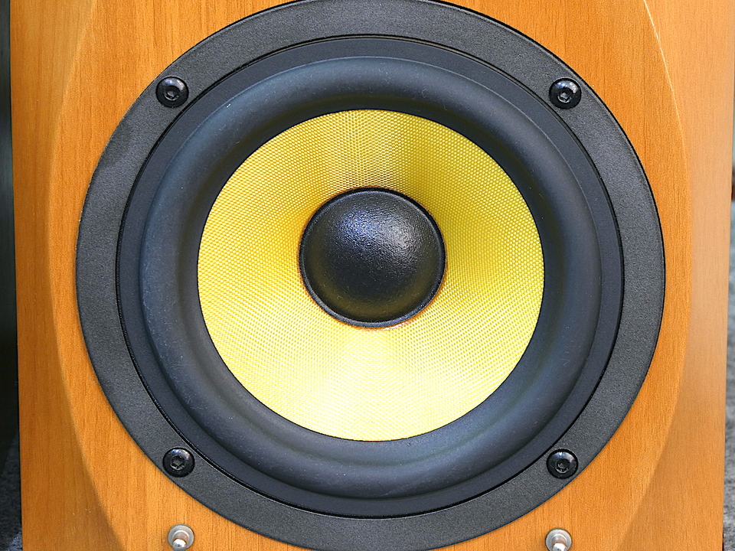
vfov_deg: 7.4
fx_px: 4247
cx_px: 368
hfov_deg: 9.9
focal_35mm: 200
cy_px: 276
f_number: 5.6
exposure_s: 1/2
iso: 100
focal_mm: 35.8
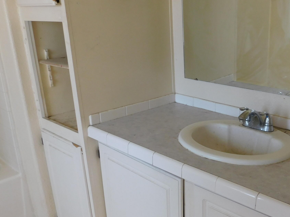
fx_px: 343
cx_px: 186
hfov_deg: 45.3
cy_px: 138
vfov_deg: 34.9
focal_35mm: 41
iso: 125
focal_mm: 4
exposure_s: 1/125
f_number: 3
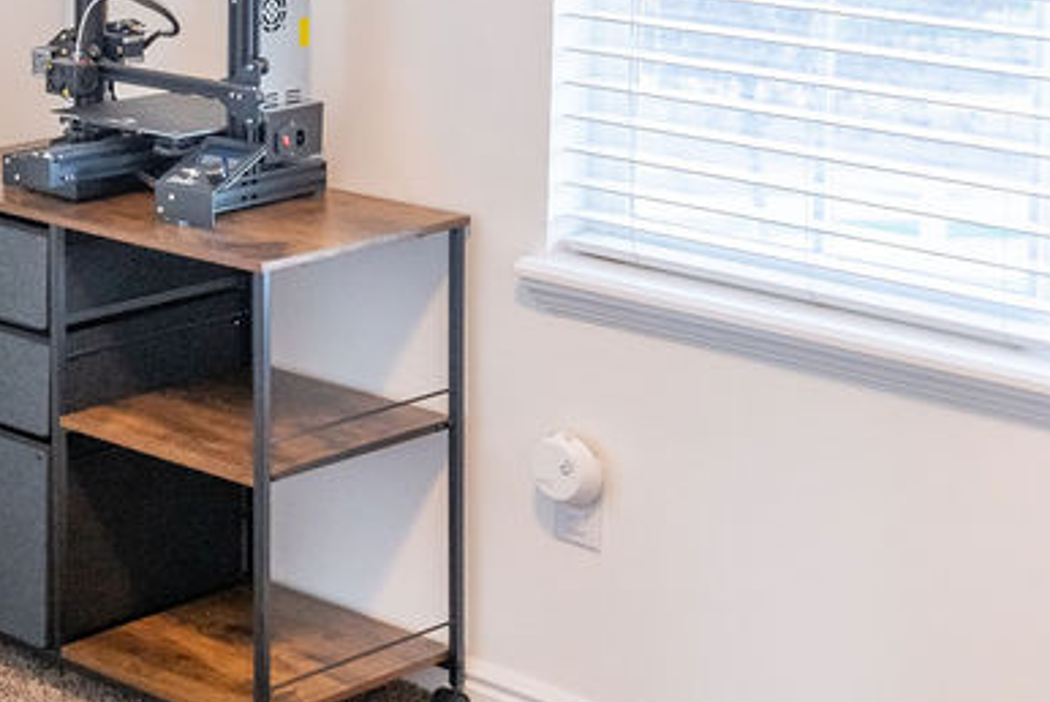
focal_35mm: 95
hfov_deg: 20.4
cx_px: -114
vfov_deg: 14.0
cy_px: -134
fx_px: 2773
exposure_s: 1/250
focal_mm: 35
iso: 1000
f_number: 2.8
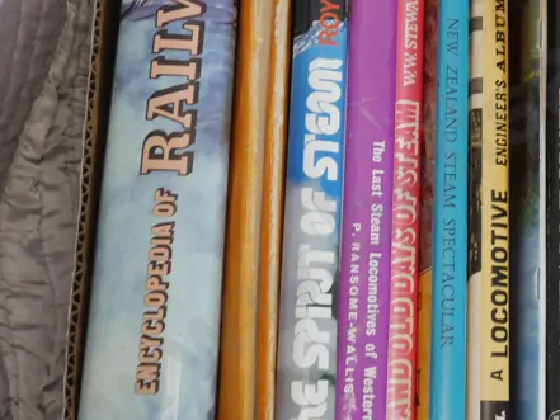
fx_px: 1278
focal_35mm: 79
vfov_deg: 18.3
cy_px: 33
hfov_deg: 23.2
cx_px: 620
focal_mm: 17
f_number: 4
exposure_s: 1/60
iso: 1250
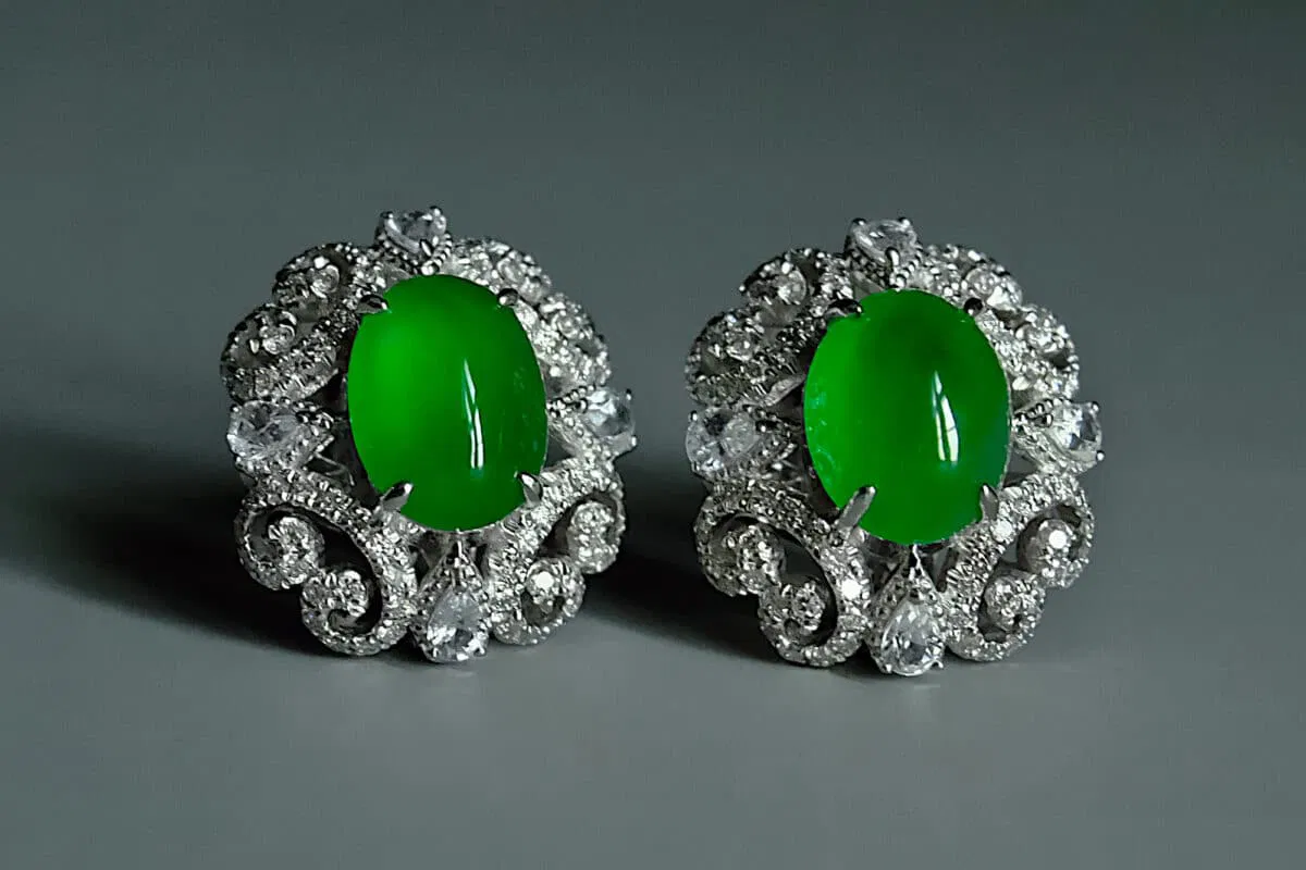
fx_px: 1161
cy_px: 435
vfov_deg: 41.1
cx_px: 653
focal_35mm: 32
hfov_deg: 58.7
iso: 1600
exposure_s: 1/13
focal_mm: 21.5
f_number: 6.4
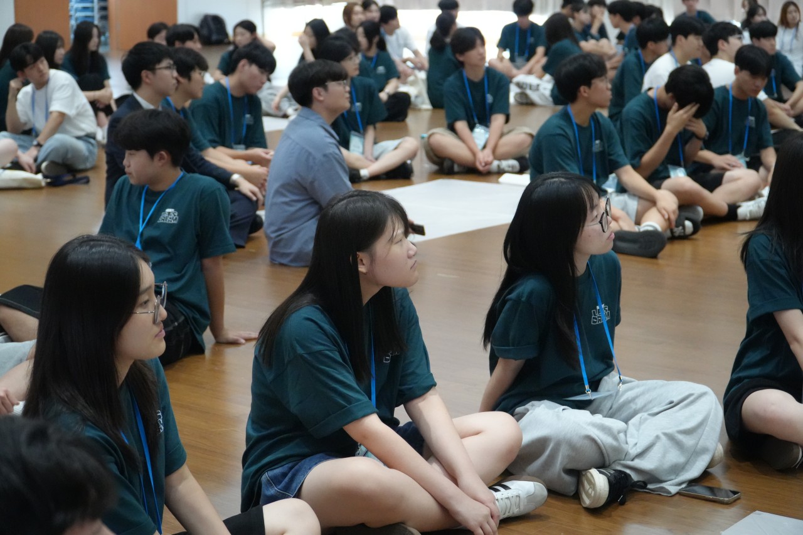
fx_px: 1505
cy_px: 268
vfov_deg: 20.2
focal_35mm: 68
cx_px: 402
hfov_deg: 29.9
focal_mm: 45
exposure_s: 1/160
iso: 5000
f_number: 4
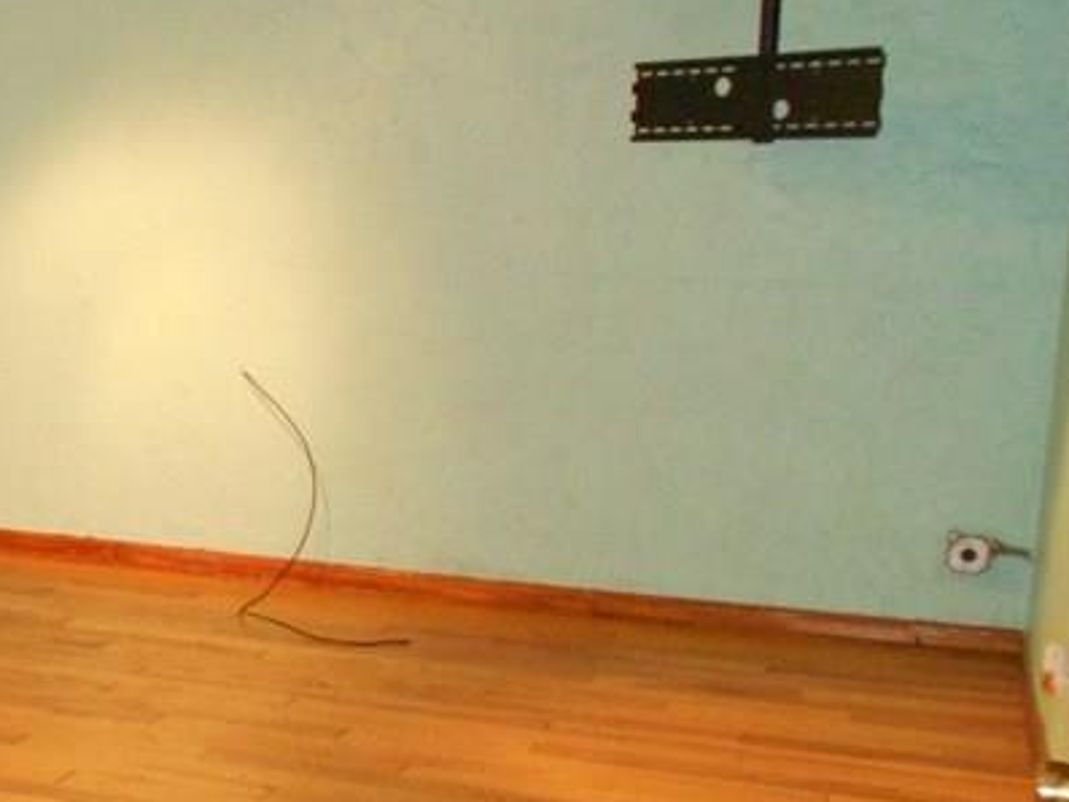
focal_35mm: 67
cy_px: 509
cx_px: -269
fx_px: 2070
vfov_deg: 21.9
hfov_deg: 25.5
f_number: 3.2
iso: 560
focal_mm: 4.6
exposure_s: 1/25
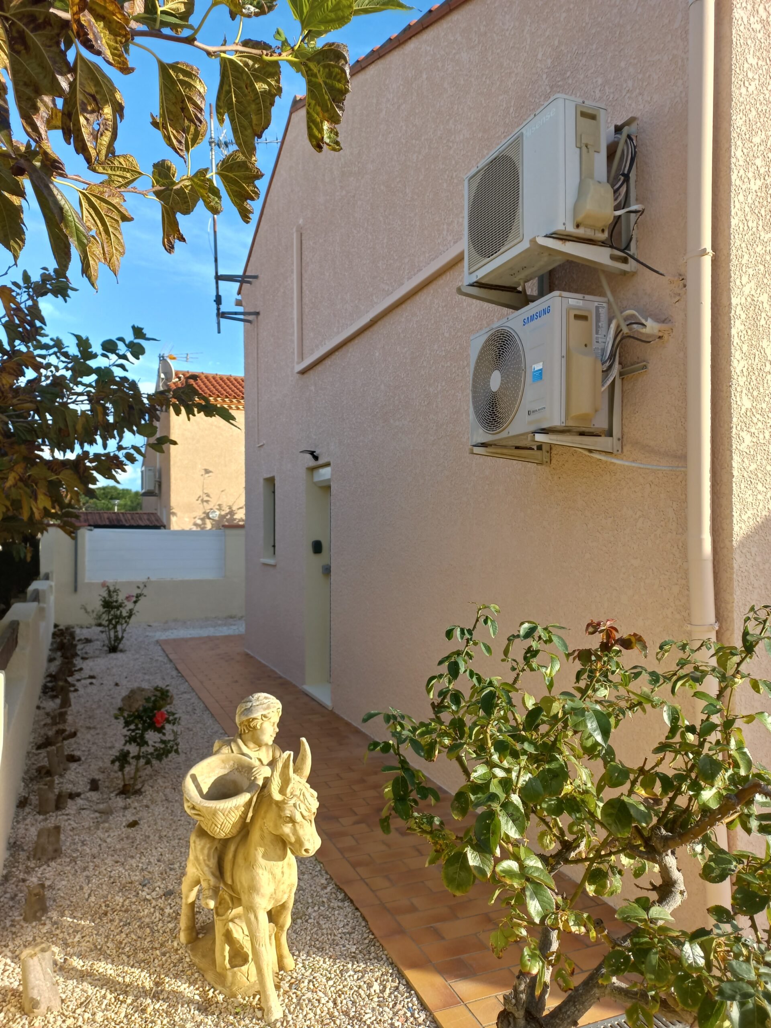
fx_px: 742
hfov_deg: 54.9
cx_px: 386
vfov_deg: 69.4
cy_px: 514
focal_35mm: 25
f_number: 1.8
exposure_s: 1/286
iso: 25
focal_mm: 4.6
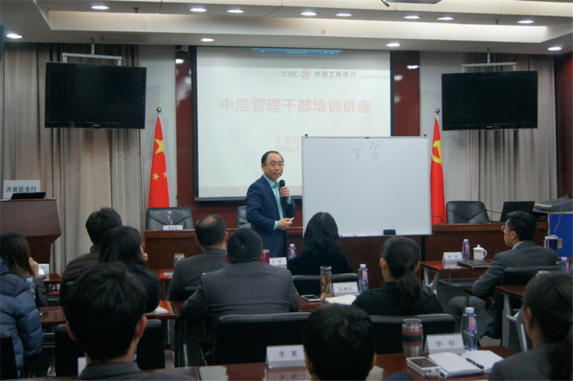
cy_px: 190
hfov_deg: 43.6
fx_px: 715
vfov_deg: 29.8
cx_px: 286
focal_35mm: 45
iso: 800
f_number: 4.5
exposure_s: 1/50
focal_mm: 30
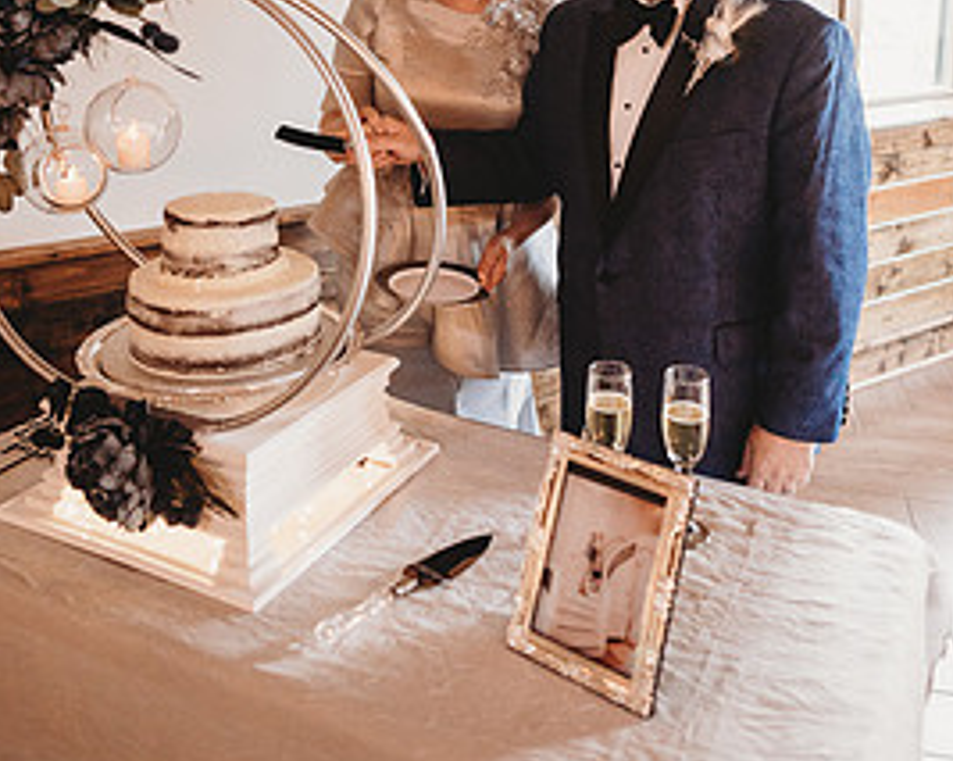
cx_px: 503
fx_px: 1071
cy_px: 57
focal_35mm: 38
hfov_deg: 48.0
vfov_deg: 36.3
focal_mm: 24
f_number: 2.5
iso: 2000
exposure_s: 1/125
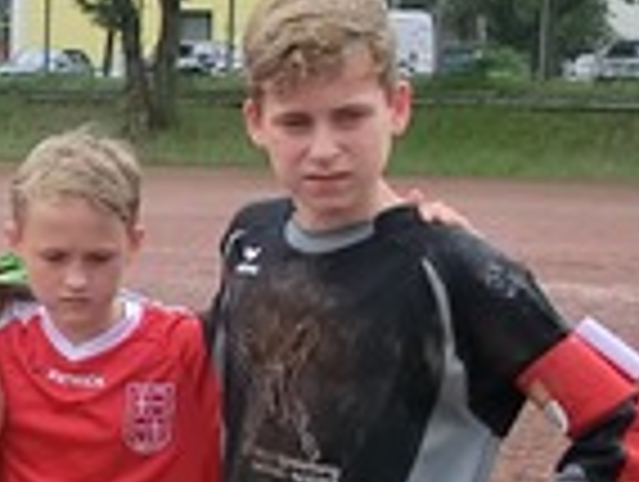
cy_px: 392
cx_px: -464
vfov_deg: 13.7
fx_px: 1997
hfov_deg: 15.8
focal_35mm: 108
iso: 80
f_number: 3
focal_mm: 4.24
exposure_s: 1/400
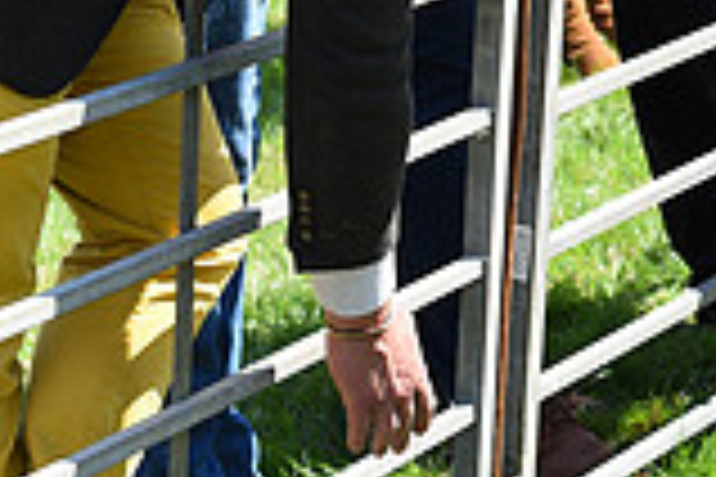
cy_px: -104
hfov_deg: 10.7
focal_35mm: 182
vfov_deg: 7.5
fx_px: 3619
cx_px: 1234
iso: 400
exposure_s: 1/1250
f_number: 5.6
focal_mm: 50
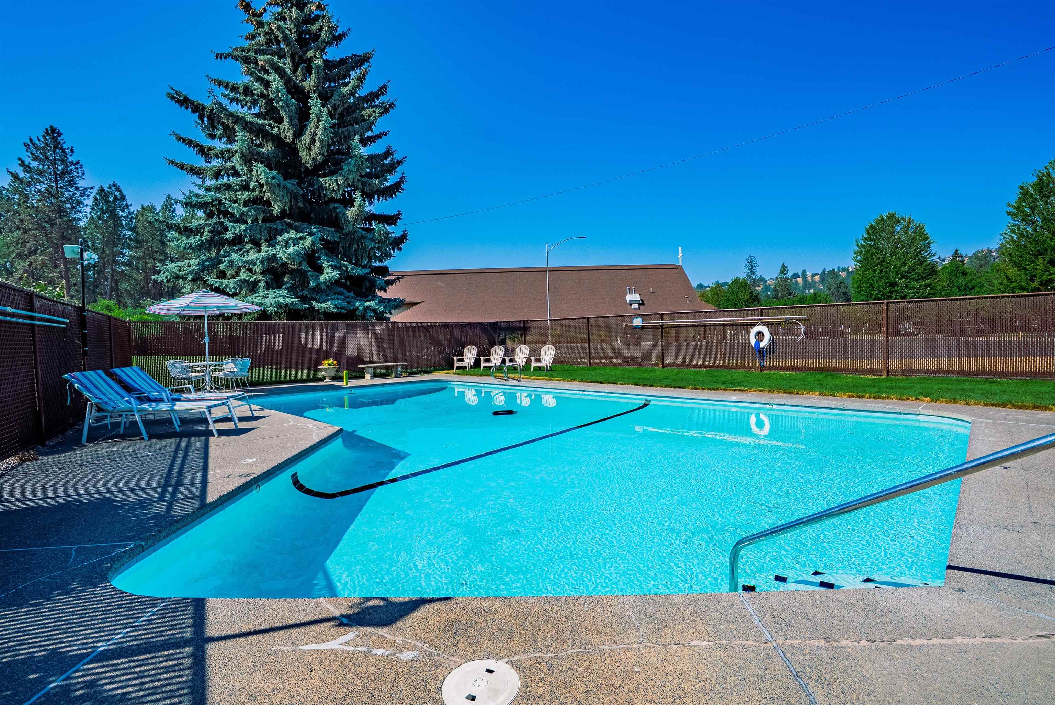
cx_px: 528
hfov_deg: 96.7
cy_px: 352
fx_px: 469
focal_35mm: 16
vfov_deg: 73.8
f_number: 8
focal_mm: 16
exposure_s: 1/8000
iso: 400
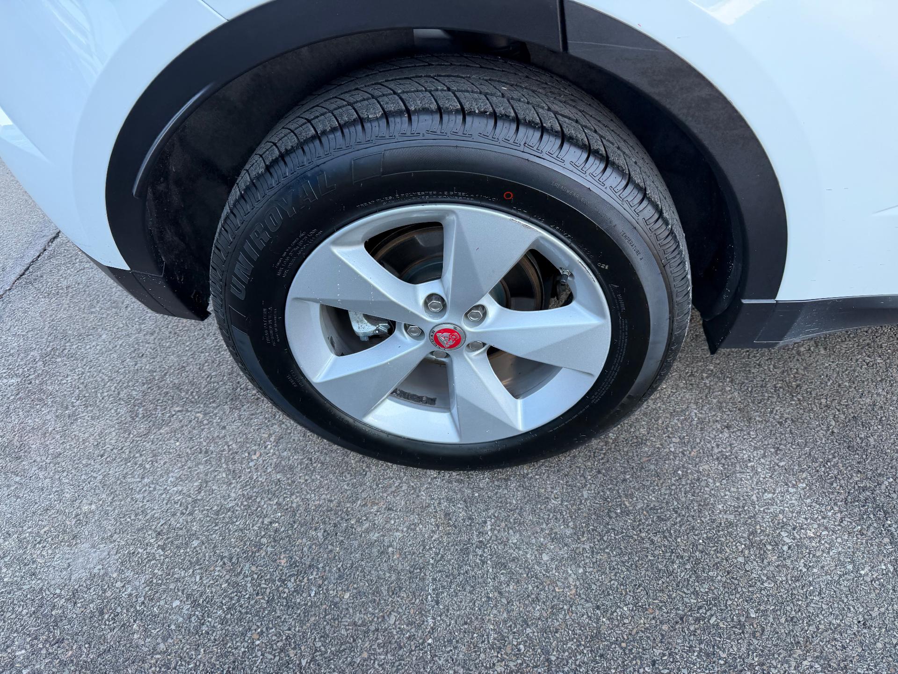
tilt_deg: -48.4
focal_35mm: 24
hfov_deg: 71.6
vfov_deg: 56.8
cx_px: 449
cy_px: 337
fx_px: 623
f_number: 1.78
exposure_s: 1/350
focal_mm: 6.76
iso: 100
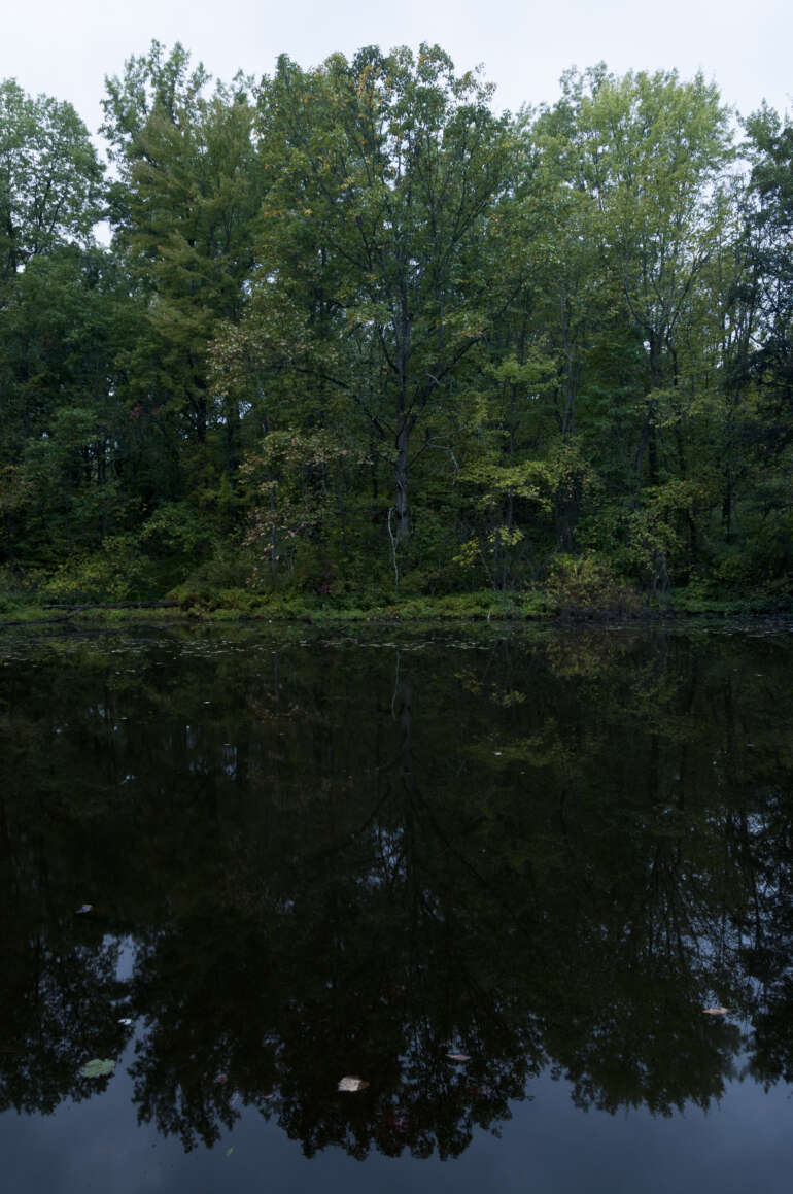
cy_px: 597
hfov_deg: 47.8
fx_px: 894
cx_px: 396
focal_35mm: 27
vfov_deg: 67.4
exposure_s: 1/1.43
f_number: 9.5
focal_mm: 18
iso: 200
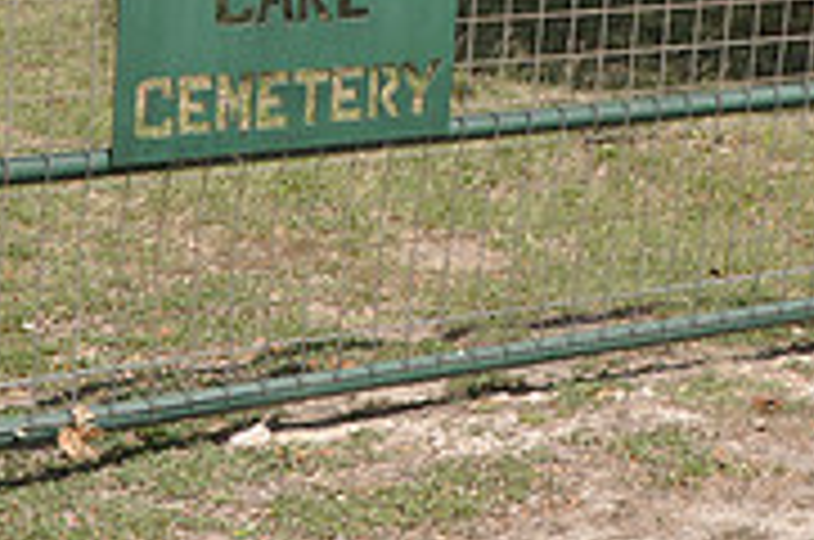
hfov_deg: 14.3
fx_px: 3250
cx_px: 315
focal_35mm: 144
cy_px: 52
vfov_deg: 9.4
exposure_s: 1/200
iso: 200
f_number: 10
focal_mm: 30
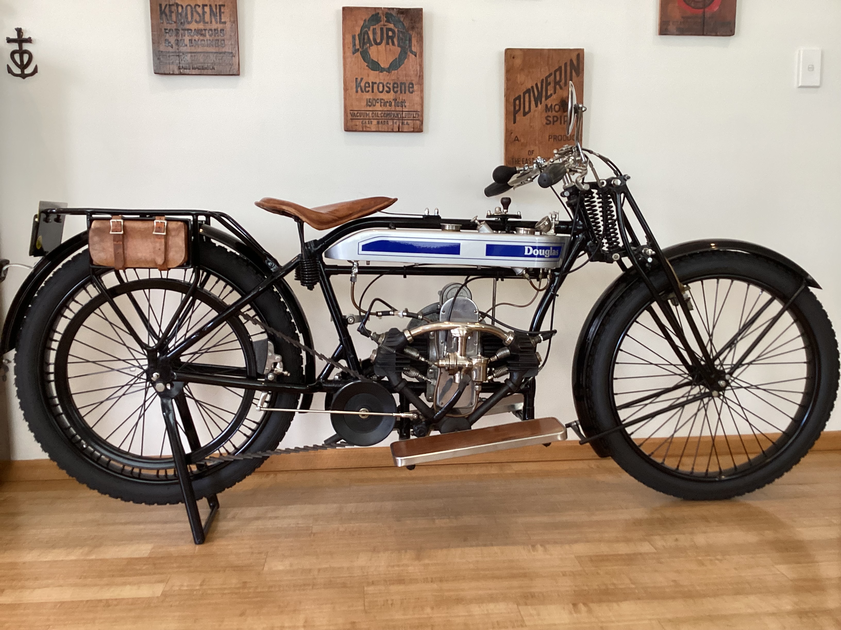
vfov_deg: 45.4
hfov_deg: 58.4
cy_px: 315
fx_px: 753
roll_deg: +0.7
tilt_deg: -6.9
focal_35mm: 31
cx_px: 420
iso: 125
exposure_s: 1/60
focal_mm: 3.3
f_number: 2.4
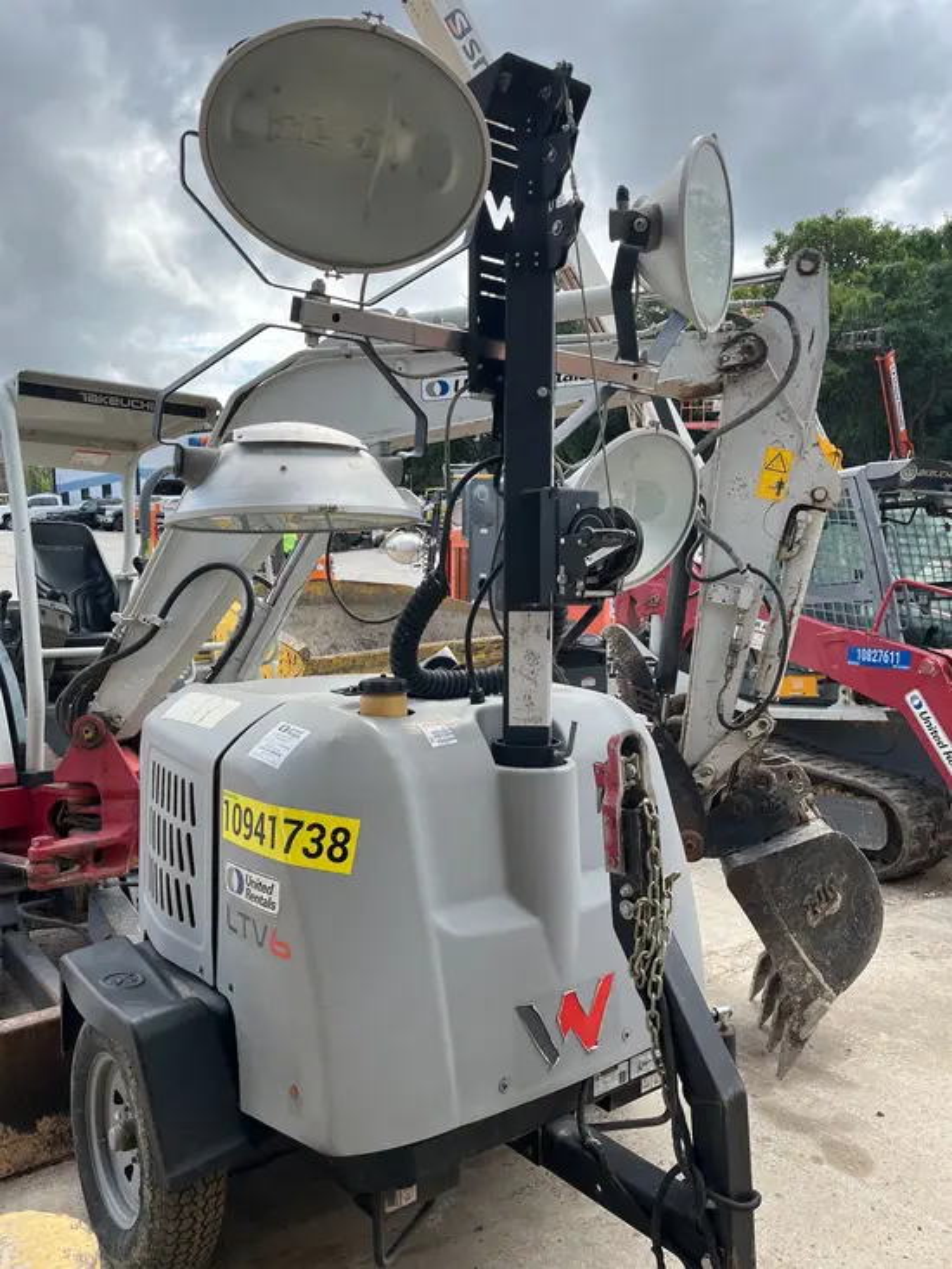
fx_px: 953
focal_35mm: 26
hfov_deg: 53.1
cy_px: 634
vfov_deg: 67.3
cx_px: 476
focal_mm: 5.1
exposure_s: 1/1225
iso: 50
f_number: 1.6
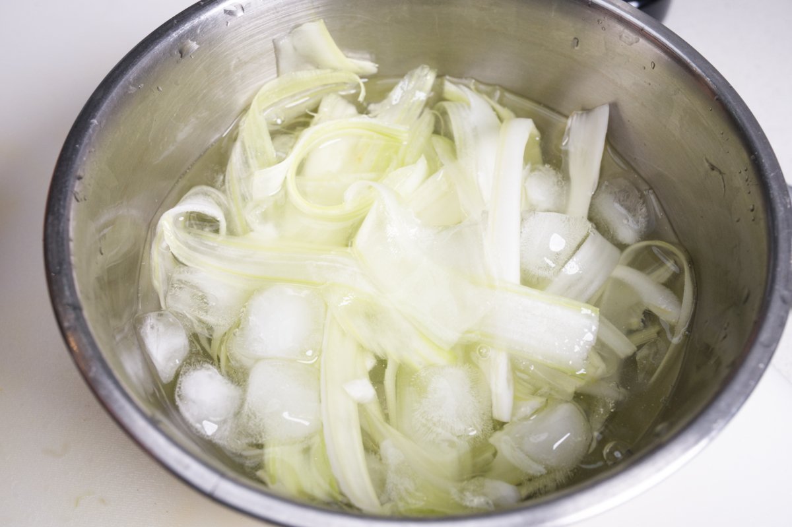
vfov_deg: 29.2
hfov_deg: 42.8
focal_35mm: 46
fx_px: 1012
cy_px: 264
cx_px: 396
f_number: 9
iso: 1000
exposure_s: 1/1000
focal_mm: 46
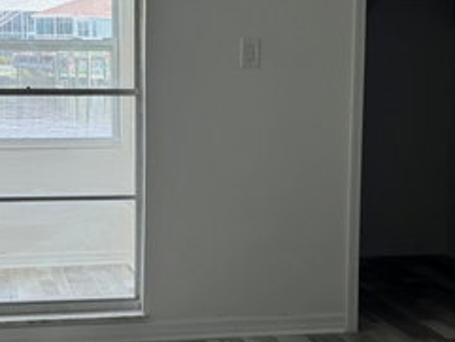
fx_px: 1118
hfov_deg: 23.0
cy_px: 204
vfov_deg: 17.4
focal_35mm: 85
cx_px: 182
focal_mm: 6.76
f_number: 1.78
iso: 50
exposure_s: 1/132
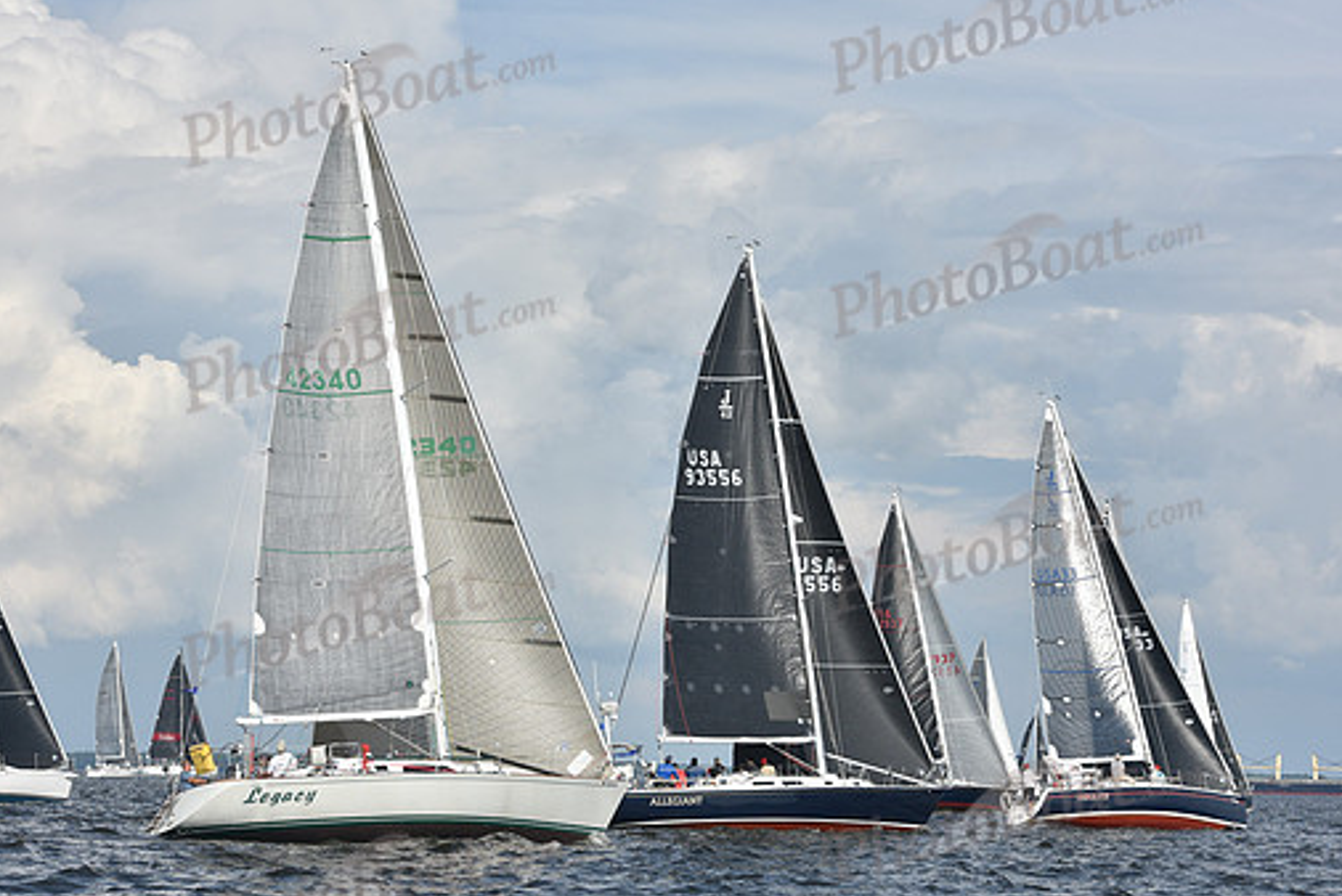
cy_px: 444
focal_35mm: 94
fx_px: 3506
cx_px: 695
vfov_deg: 14.6
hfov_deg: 21.7
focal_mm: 82
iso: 320
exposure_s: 1/1250
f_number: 10
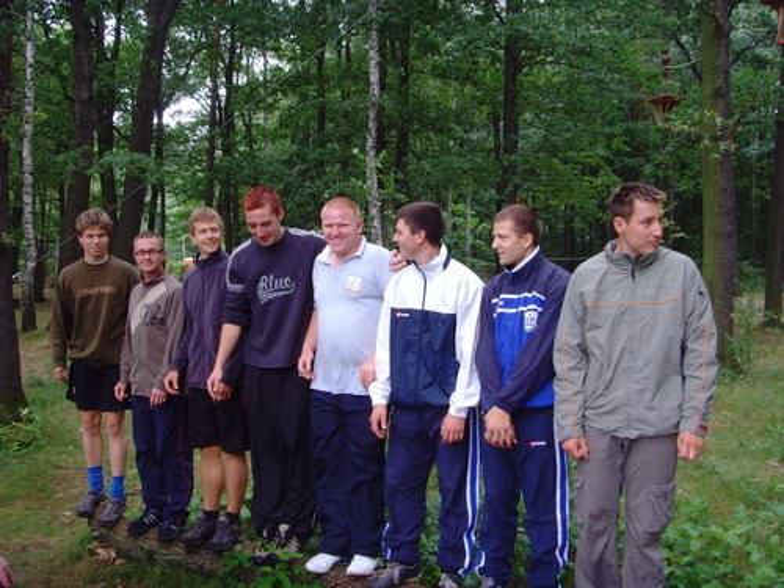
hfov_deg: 47.9
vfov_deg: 36.8
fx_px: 883
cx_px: 392
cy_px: 294
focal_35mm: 39
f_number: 3.5
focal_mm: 6.6
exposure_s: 1/45
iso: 200
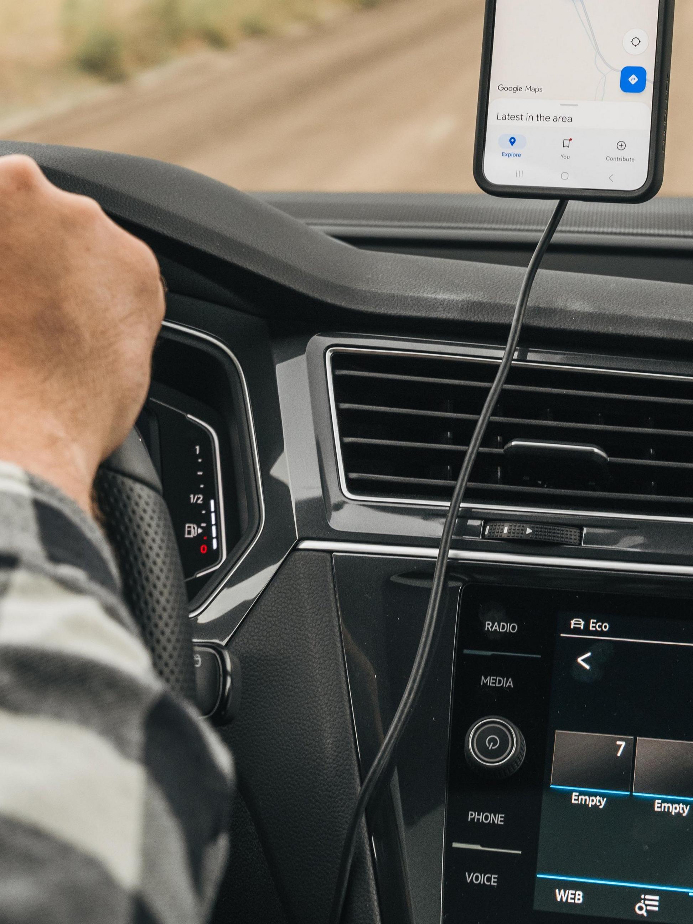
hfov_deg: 16.6
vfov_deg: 21.4
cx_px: 319
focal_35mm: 89
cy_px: 56
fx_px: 2375
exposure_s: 1/40
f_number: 4.5
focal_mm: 30
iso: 250
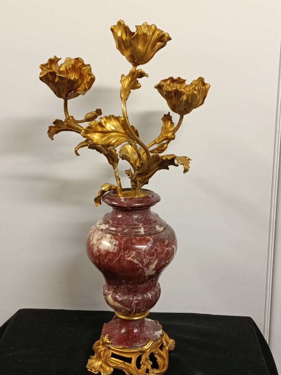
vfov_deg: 39.7
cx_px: 140
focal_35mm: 48
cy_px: 188
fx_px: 520
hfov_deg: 30.3
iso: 979
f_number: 1.7
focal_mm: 5.24
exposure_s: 1/50
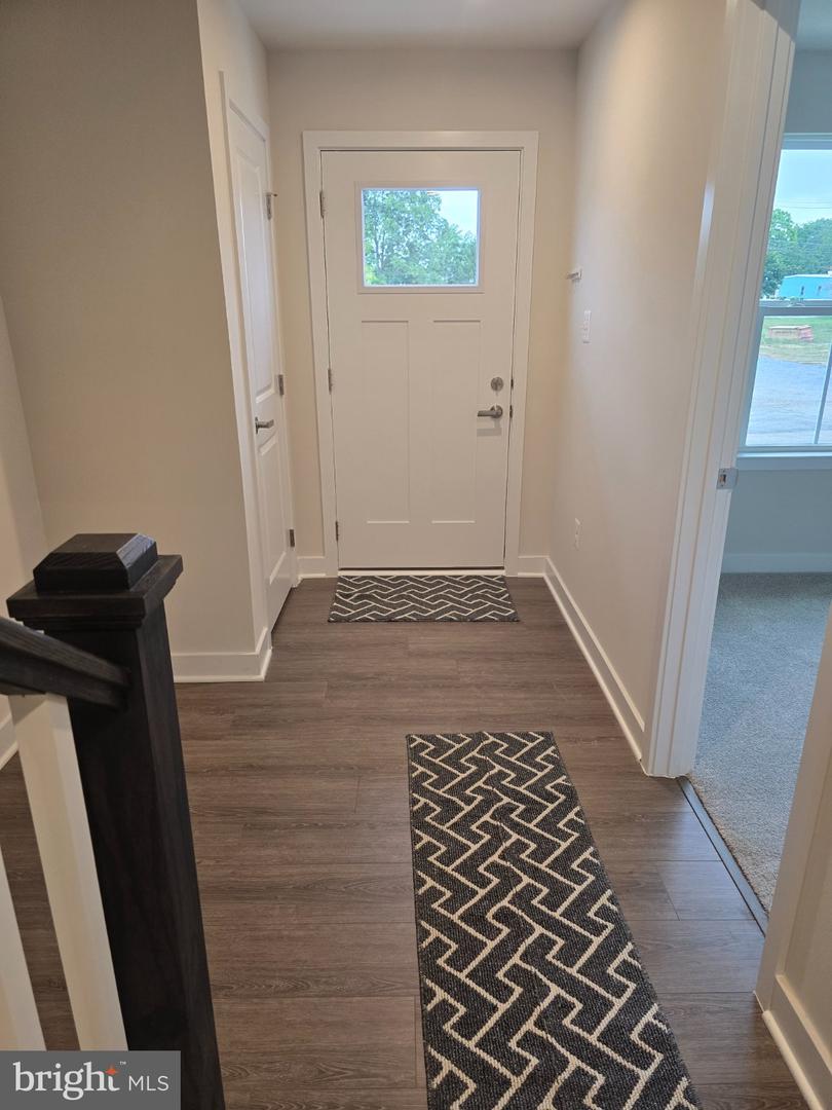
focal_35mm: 23
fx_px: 737
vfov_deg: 73.9
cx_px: 416
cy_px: 555
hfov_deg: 58.9
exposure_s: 1/120
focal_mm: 6.3
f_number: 1.7
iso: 125
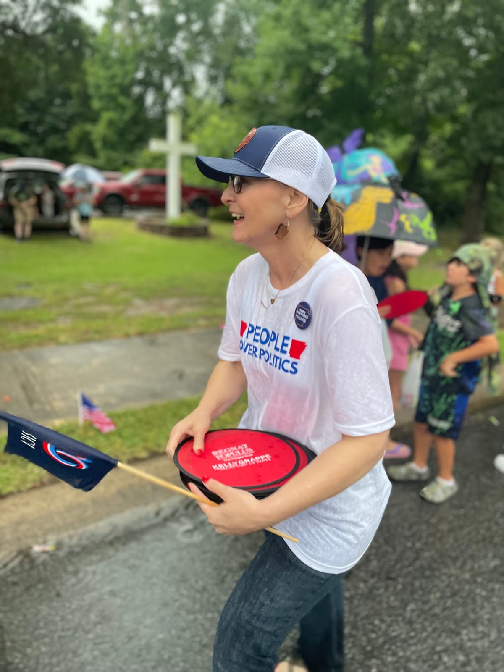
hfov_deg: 53.1
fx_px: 505
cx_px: 252
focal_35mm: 26
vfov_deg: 67.3
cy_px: 336
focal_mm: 4.2
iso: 125
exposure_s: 1/85
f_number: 1.6
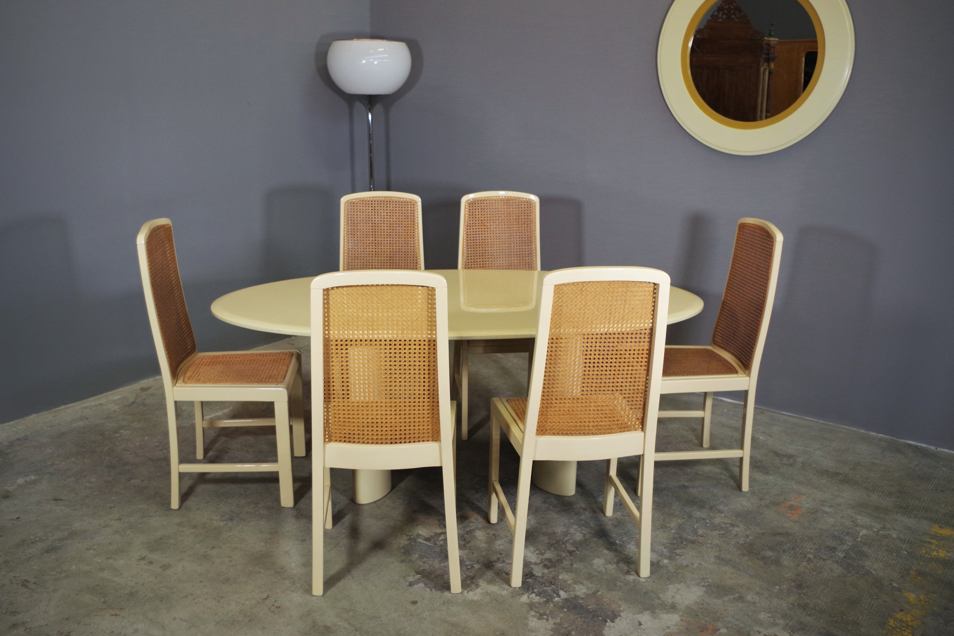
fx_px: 848
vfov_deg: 41.1
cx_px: 471
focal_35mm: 32
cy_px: 307
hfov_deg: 58.7
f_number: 4
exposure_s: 1/60
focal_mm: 20
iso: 400
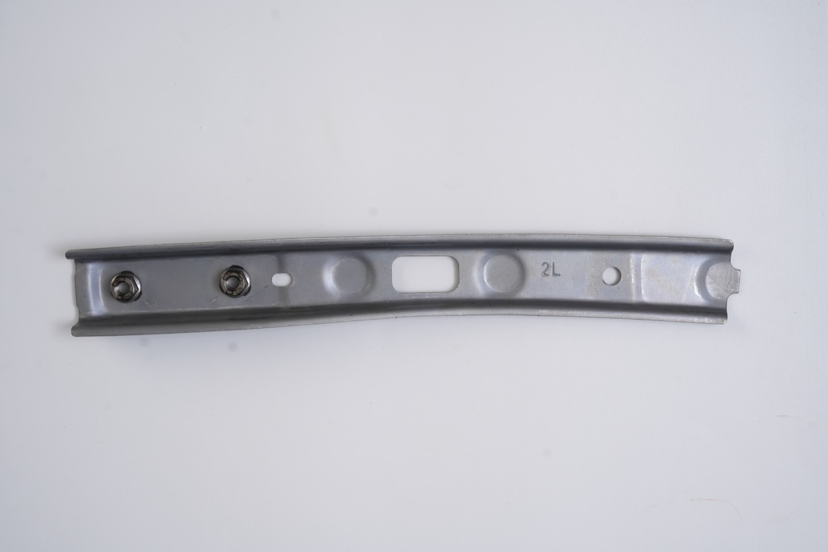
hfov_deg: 28.8
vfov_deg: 19.4
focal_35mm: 70
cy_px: 276
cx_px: 414
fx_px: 1610
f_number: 8
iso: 320
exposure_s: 1/250
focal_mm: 70
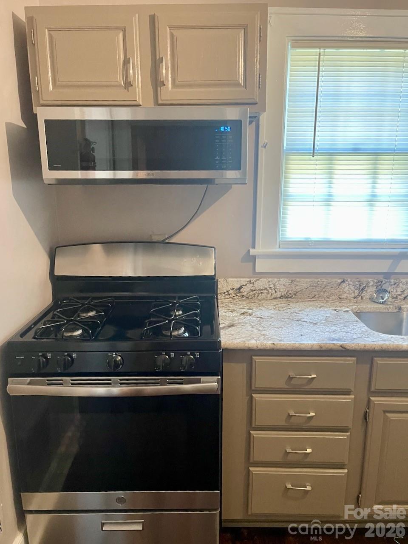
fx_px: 409
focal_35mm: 26
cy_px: 272
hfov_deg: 53.1
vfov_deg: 67.3
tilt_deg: -13.5
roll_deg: +1.6
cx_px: 204
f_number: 1.6
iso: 400
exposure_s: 1/60
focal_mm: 5.1
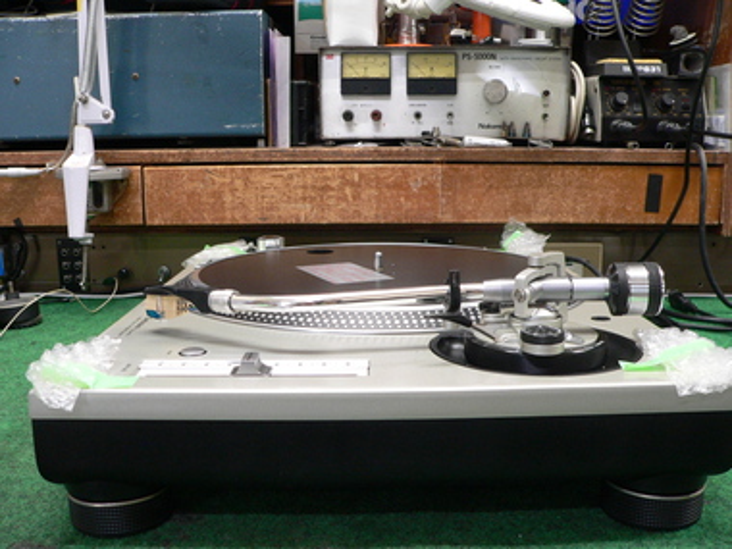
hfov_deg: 51.4
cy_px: 274
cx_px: 366
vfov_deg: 39.7
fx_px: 761
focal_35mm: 36
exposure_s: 1/15
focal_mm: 6
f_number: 2.8
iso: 200
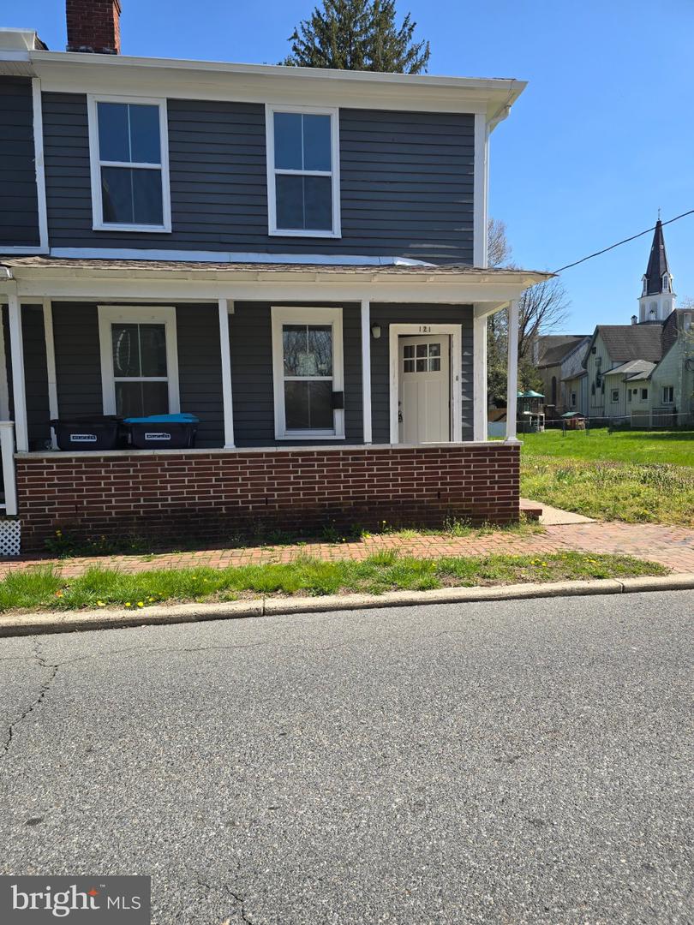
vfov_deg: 73.9
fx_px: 615
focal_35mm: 23
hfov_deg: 58.9
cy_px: 462
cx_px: 347
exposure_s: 1/609
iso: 12
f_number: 1.7
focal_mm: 6.3
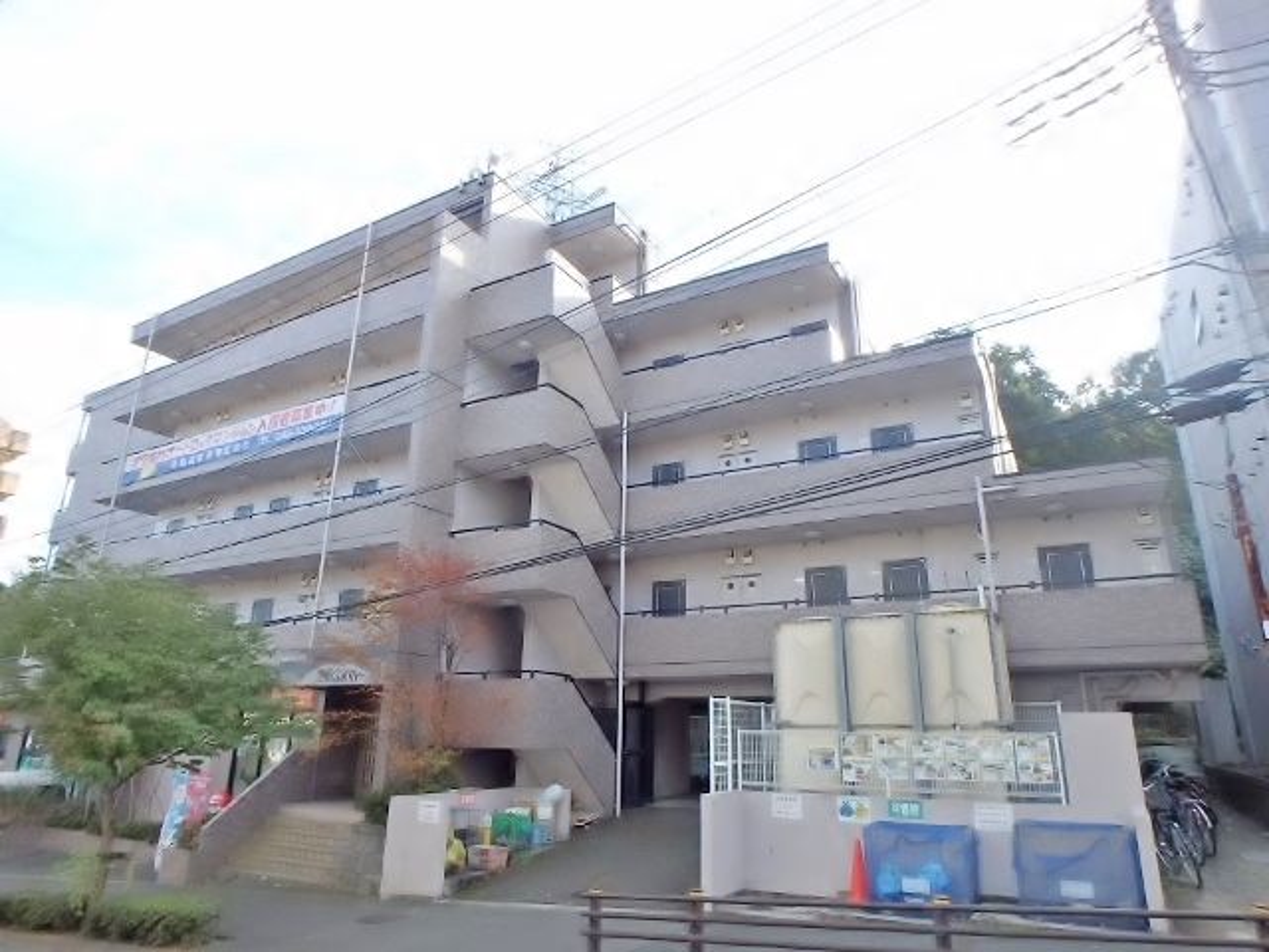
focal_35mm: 21
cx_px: 634
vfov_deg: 63.4
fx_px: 770
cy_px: 476
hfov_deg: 79.0
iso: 125
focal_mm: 3.7
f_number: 3.5
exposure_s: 1/250
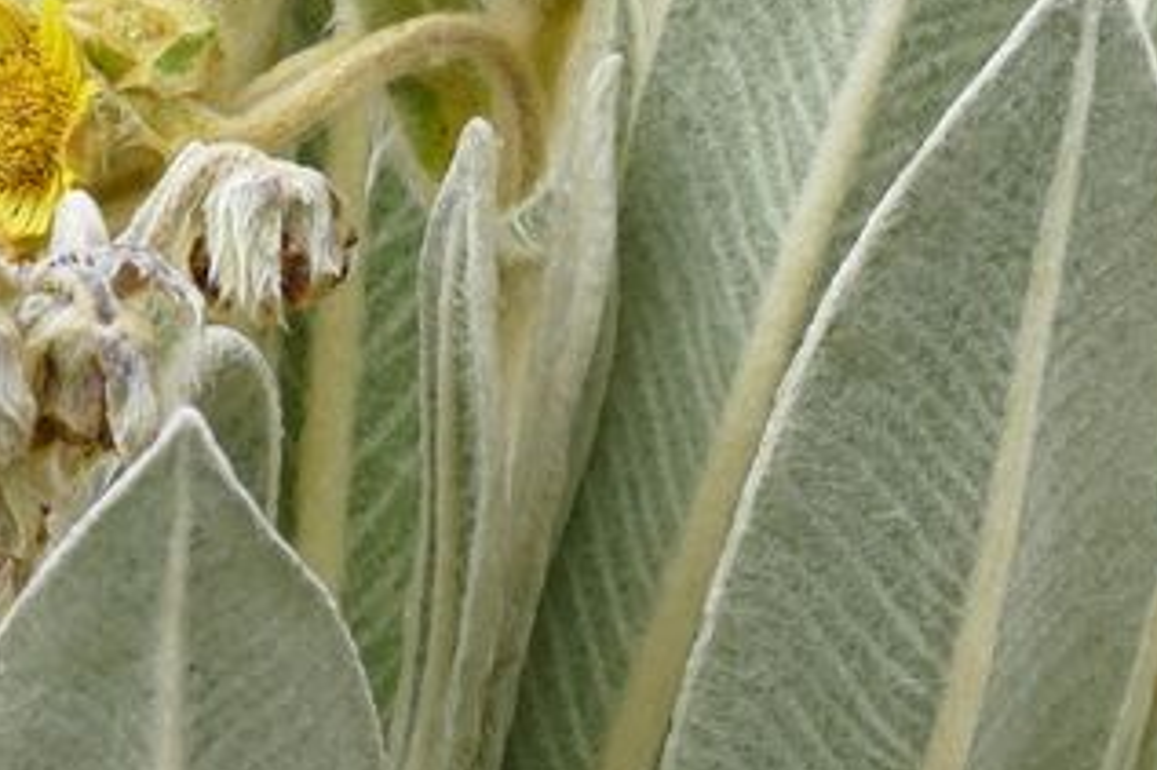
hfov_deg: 2.6
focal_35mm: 806
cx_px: -124
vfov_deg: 1.7
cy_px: -99
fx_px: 25889
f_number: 5
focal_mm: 103.71
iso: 200
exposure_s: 1/400
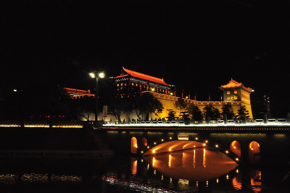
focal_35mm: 27
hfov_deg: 67.4
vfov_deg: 47.8
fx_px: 217
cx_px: 145
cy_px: 96
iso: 3200
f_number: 16
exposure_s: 1/15
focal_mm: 18
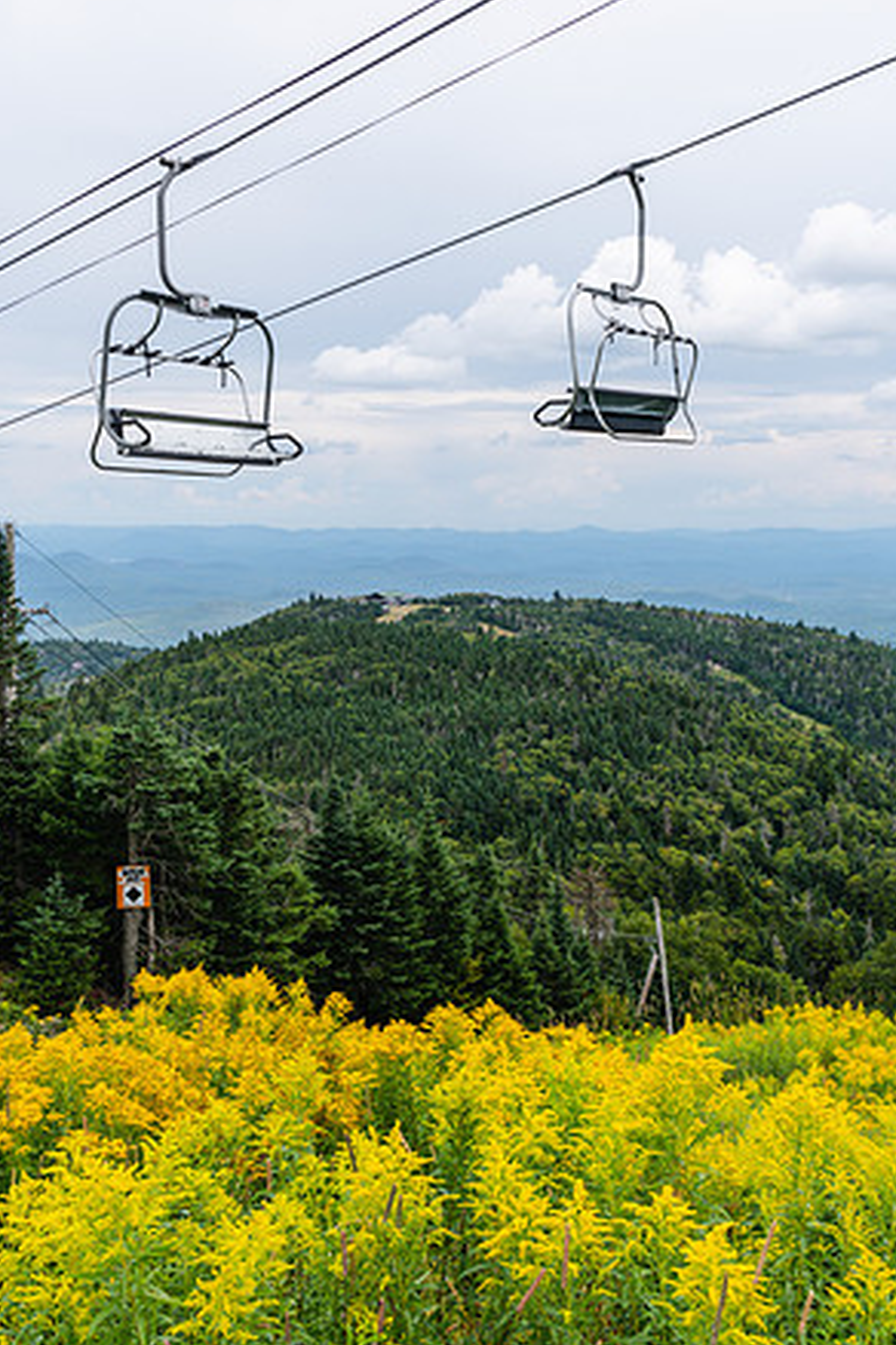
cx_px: 448
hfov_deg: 35.9
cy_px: 679
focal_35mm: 37
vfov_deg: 51.9
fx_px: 1381
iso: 100
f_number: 14
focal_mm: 24
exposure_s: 1/50
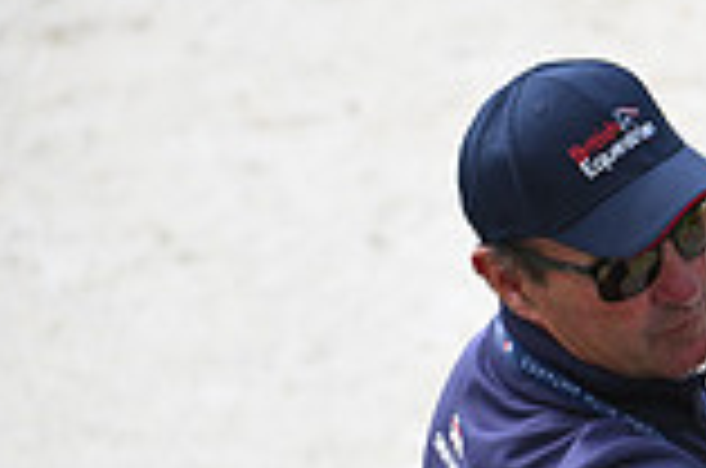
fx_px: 14502
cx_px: 1178
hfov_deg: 2.8
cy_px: 335
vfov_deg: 1.8
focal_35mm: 741
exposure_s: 1/1600
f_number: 4.5
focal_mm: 200
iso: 450
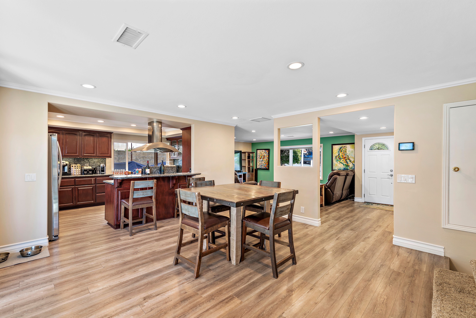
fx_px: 212
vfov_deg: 73.8
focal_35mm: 16
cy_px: 159
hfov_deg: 96.7
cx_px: 238
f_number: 7.1
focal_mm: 16
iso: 125
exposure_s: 1/80
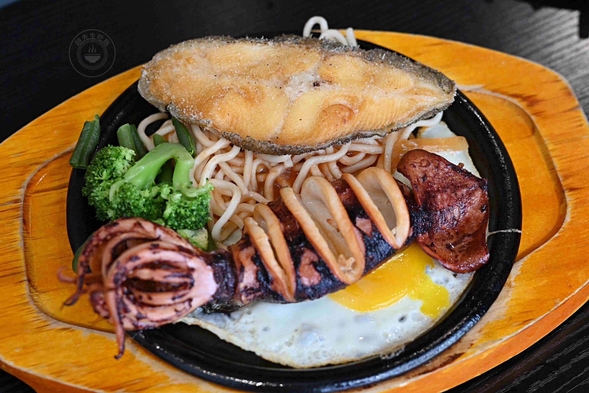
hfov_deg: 27.0
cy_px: 196
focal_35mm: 75
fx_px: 1227
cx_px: 294
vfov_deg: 18.2
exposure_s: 1/200
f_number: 3.2
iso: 1800
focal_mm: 50
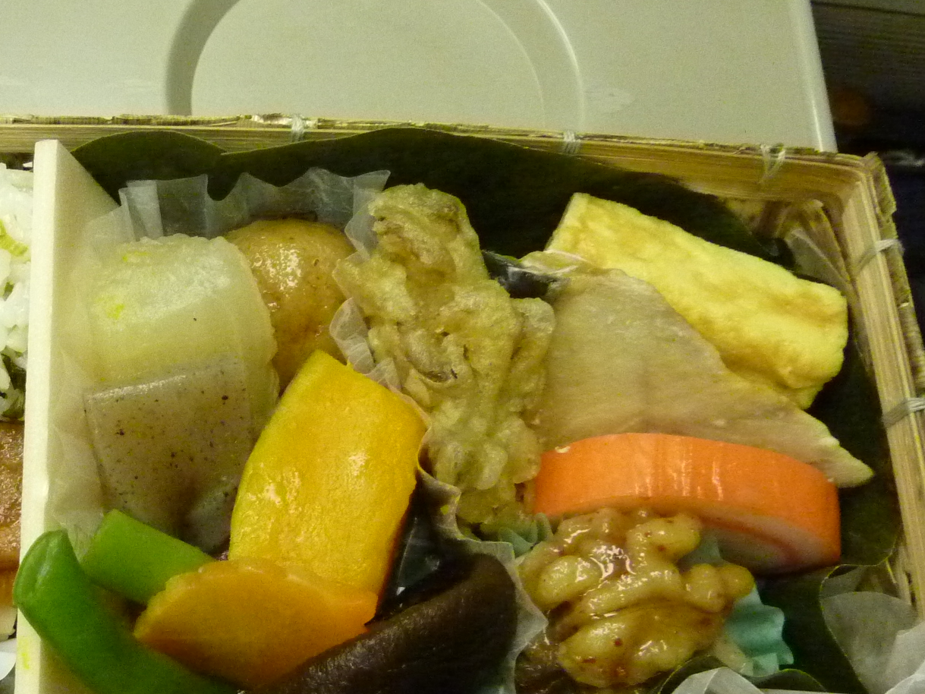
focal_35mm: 42
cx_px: 171
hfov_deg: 42.6
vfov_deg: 34.1
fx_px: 1122
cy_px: 458
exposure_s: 1/60
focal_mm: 4.1
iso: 800
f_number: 3.3
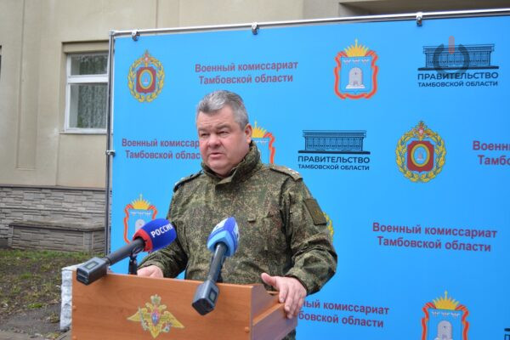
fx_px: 552
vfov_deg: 34.2
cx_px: 255
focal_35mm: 39
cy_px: 170
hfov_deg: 49.6
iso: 250
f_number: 4.5
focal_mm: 26
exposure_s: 1/320
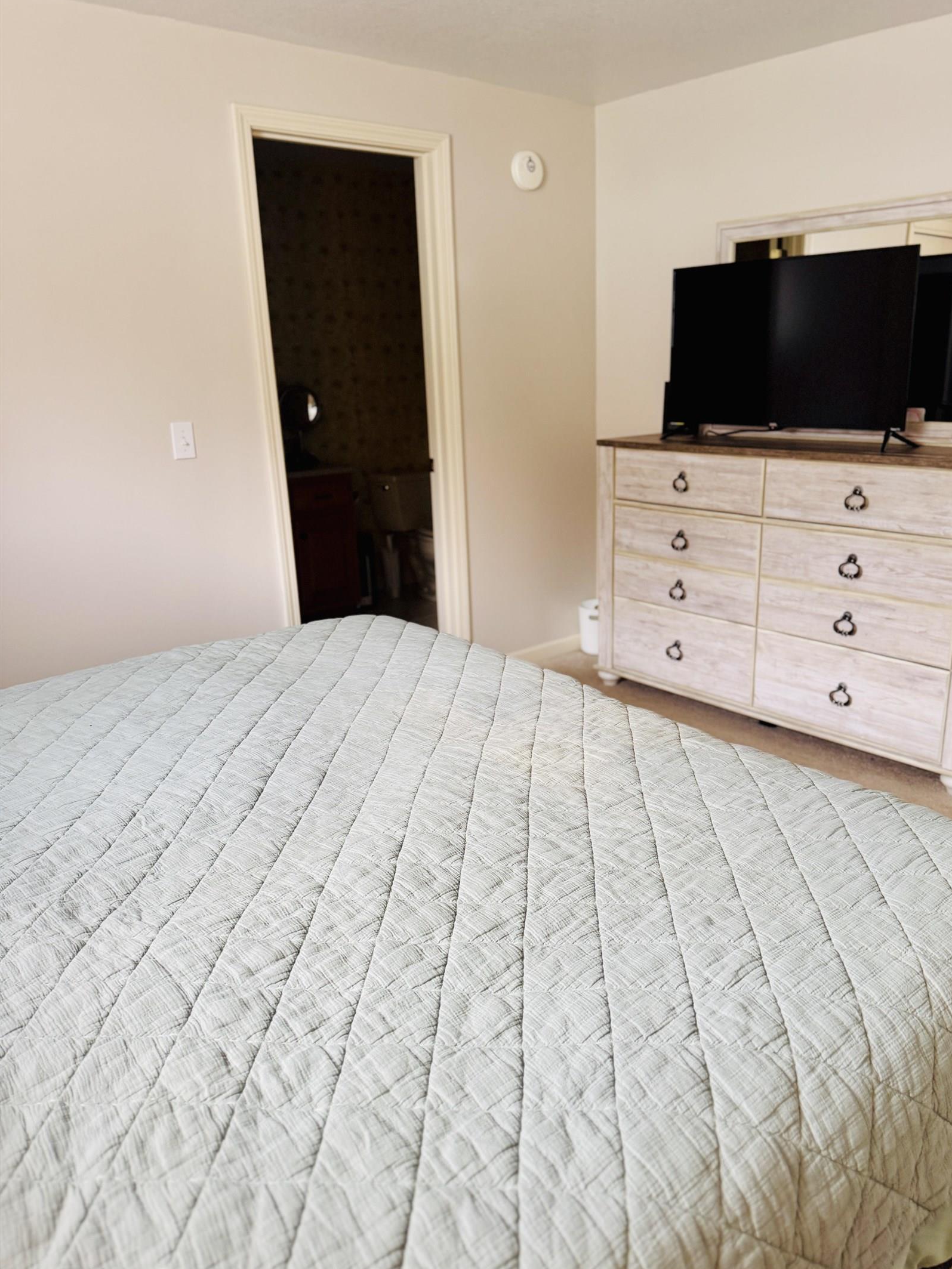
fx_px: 953
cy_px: 625
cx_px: 514
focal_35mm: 26
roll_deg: +1.5
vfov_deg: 67.3
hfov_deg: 53.0
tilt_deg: -15.5
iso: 160
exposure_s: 1/60
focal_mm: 6.76
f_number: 1.78
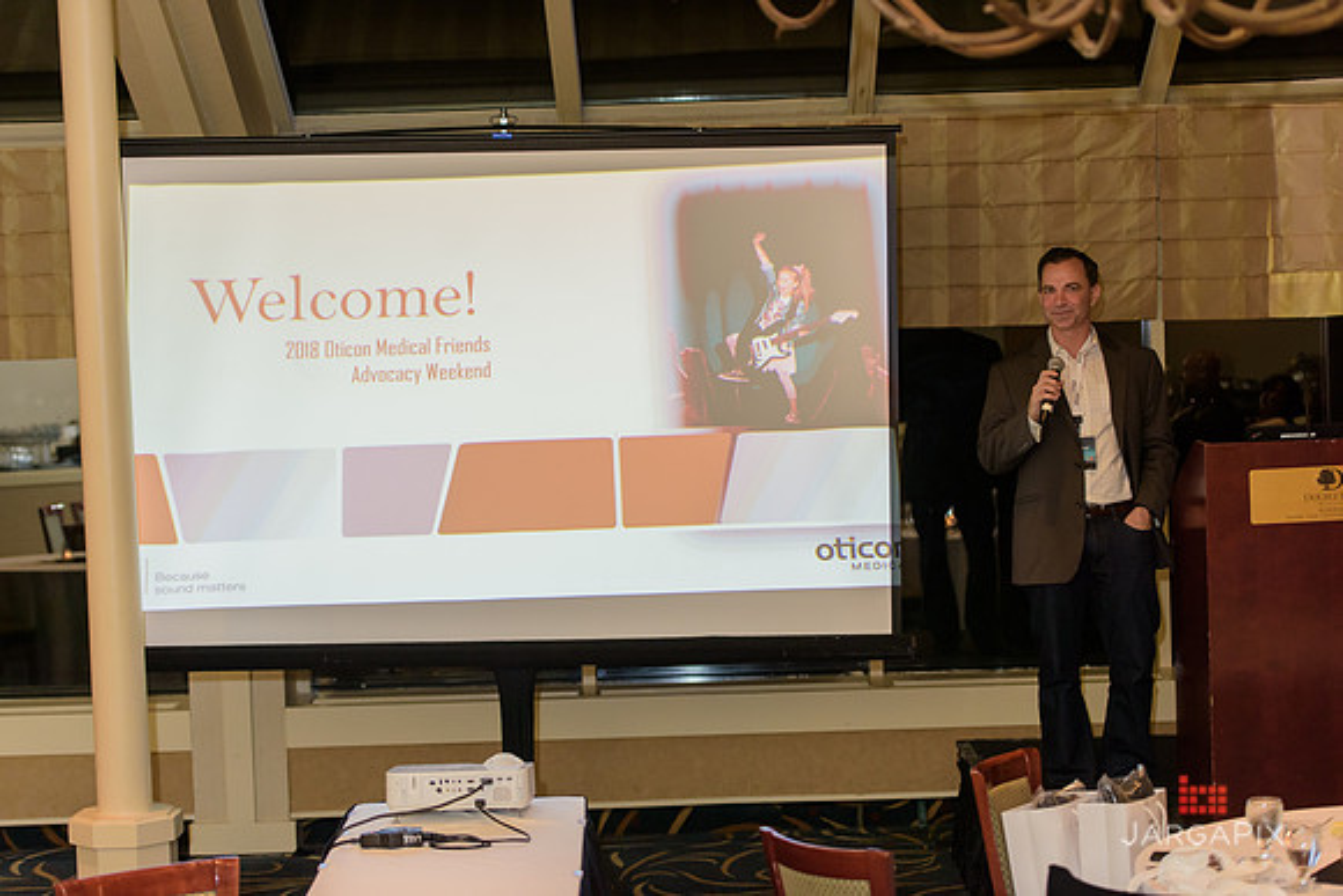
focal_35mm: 70
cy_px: 448
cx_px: 672
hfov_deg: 28.8
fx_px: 2612
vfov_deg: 19.5
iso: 1250
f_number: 3.2
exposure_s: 1/250
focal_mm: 70
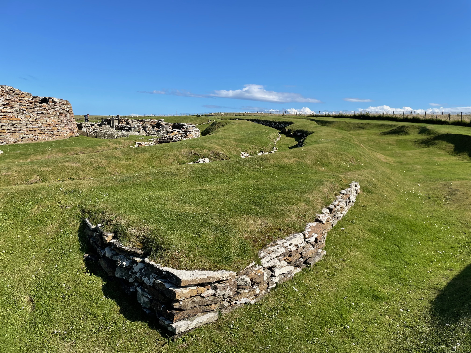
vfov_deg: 53.1
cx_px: 236
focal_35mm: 26
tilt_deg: -8.2
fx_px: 354
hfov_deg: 67.3
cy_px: 176
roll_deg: -1.4
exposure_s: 1/3401
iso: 32
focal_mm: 4.2
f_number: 1.6
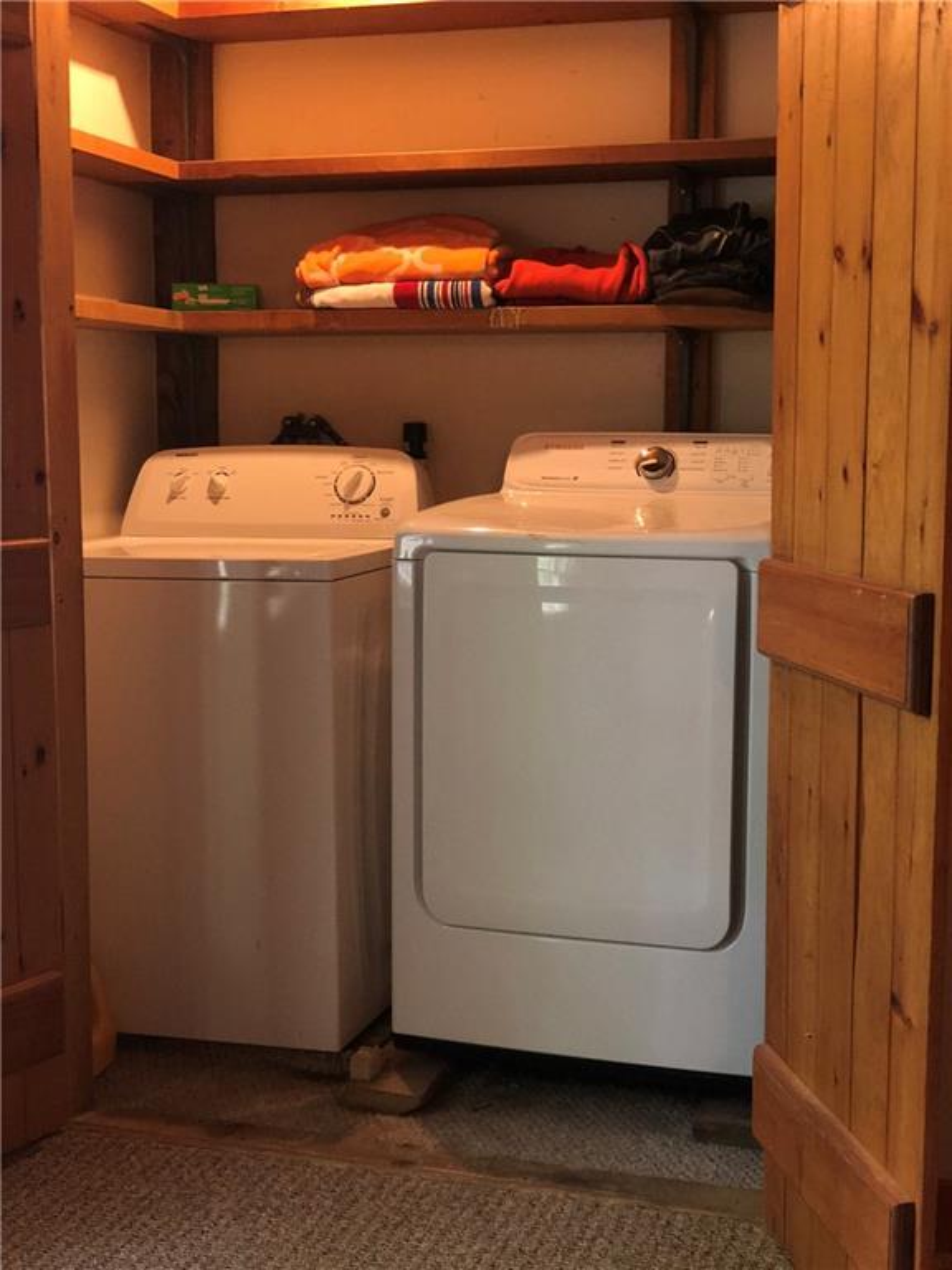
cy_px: 635
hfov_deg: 28.0
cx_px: 476
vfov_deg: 36.8
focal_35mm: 52
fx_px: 1907
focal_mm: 6
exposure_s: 1/11
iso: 160
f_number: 2.4
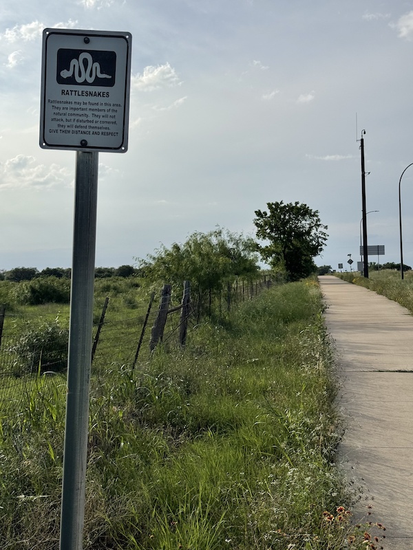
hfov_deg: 30.3
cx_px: 206
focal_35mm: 48
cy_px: 275
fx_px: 764
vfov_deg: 39.7
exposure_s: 1/11364
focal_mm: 6.76
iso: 64
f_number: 1.78
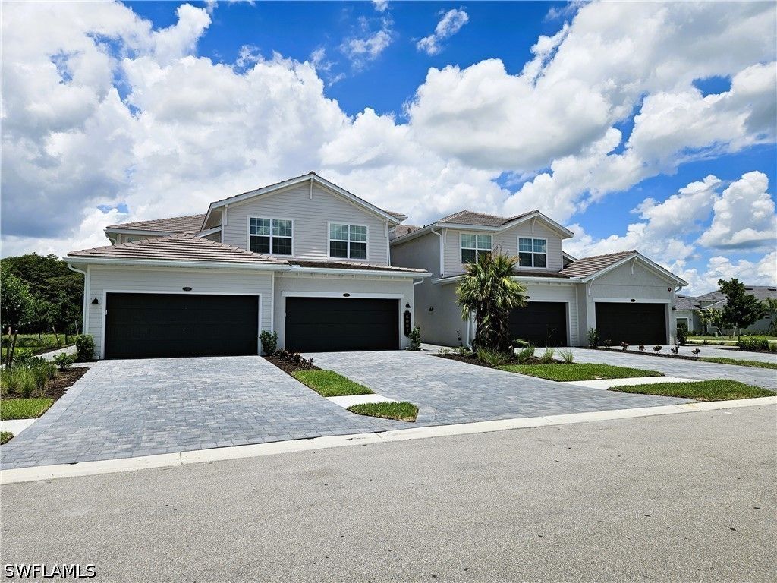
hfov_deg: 73.9
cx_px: 388
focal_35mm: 23
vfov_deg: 58.9
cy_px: 292
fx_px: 516
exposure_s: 1/3977
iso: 25
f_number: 1.8
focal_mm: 5.4
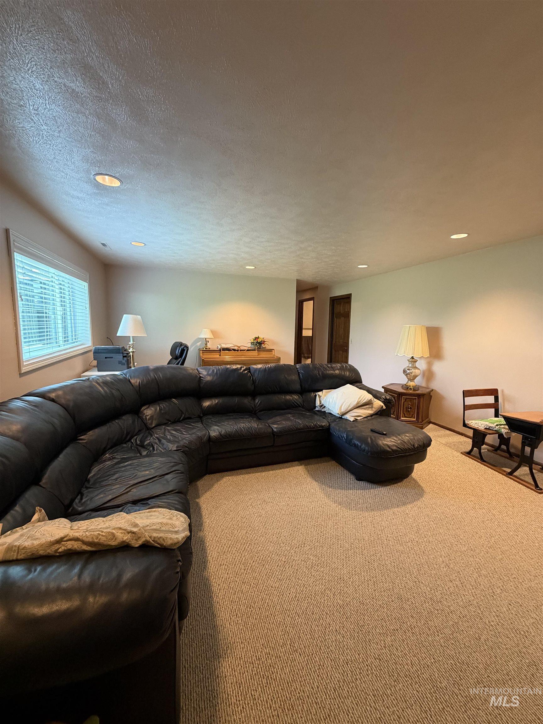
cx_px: 272
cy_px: 362
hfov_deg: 85.7
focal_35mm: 14
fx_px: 293
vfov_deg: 102.1
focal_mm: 2.22
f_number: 2.2
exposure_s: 1/60
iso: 320
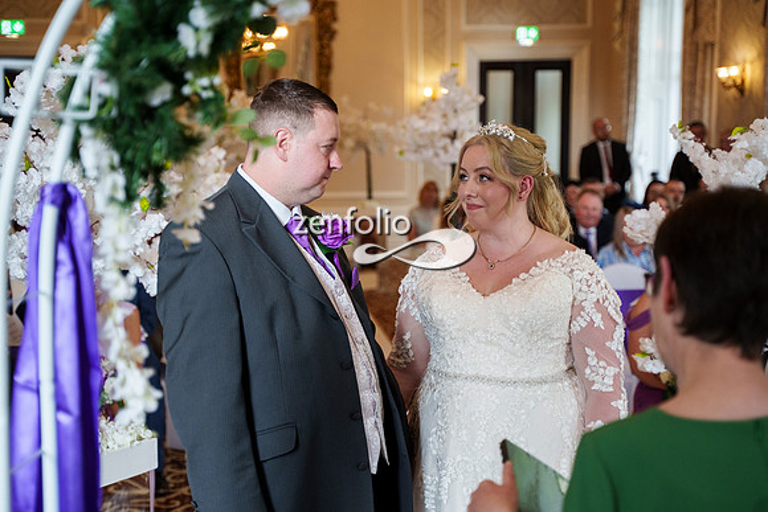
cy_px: 256
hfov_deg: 36.2
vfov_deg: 24.6
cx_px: 384
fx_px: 1174
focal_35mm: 55
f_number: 2.8
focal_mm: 55
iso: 1600
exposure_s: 1/250
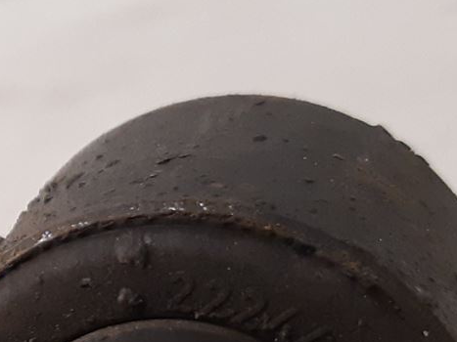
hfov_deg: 15.9
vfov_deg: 12.7
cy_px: 387
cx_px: -229
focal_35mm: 114
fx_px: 1505
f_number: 1.7
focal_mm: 3.93
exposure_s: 1/40
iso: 250
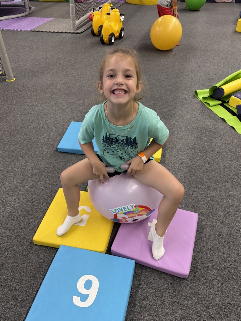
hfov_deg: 51.4
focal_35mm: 27
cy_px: 177
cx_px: 115
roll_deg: +1.8
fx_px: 251
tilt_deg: -41.7
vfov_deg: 65.2
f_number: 1.78
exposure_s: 1/60
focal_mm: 6.76
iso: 200
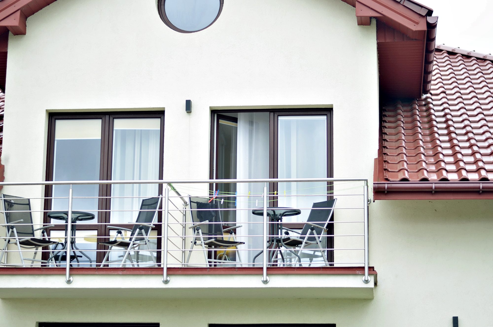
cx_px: 246
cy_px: 164
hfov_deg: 27.0
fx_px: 1025
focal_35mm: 75
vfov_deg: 18.1
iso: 100
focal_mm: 50
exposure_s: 1/800
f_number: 1.8
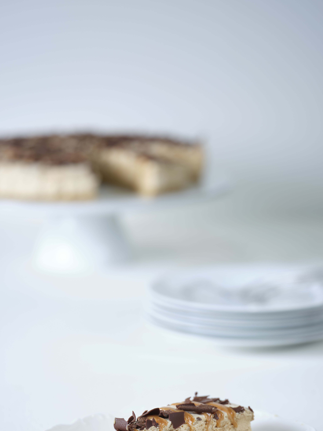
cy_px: 292
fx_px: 1605
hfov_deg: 11.5
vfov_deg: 15.3
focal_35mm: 129
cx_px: 166
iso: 125
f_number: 4
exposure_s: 1/30
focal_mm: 120
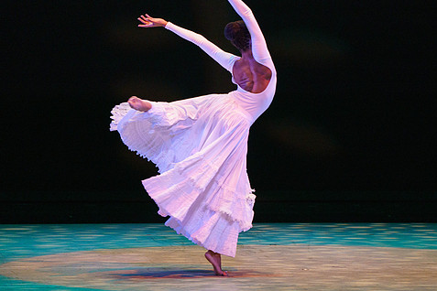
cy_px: 119
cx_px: 244
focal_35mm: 457
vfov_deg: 3.0
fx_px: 5547
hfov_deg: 4.5
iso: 5000
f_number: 6.3
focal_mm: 376
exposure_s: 1/400
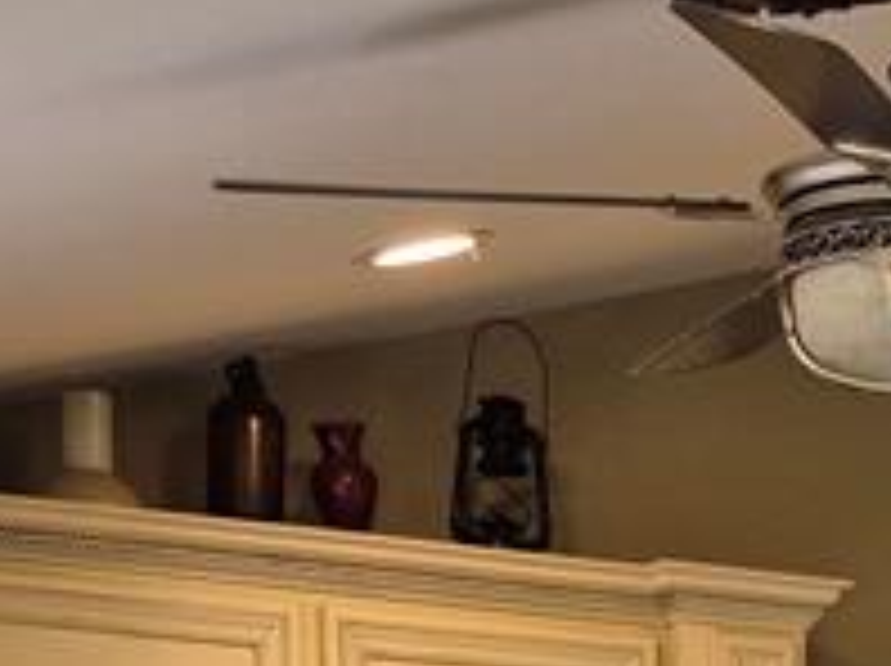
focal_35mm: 119
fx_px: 3059
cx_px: 1071
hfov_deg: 15.9
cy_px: 1557
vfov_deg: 10.7
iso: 320
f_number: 1.8
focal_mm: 5.4
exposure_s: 1/120
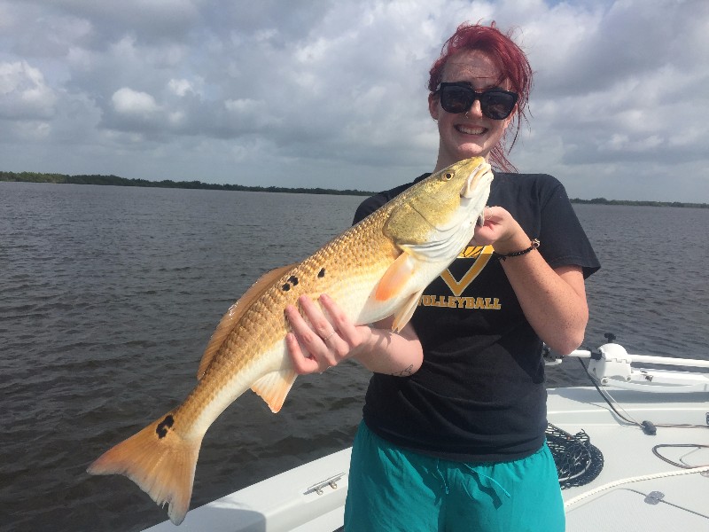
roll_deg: -3.0
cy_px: 266
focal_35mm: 29
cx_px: 354
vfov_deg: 48.2
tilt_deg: -7.9
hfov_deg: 61.7
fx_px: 594
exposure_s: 1/3597
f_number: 2.2
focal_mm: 4.15
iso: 32
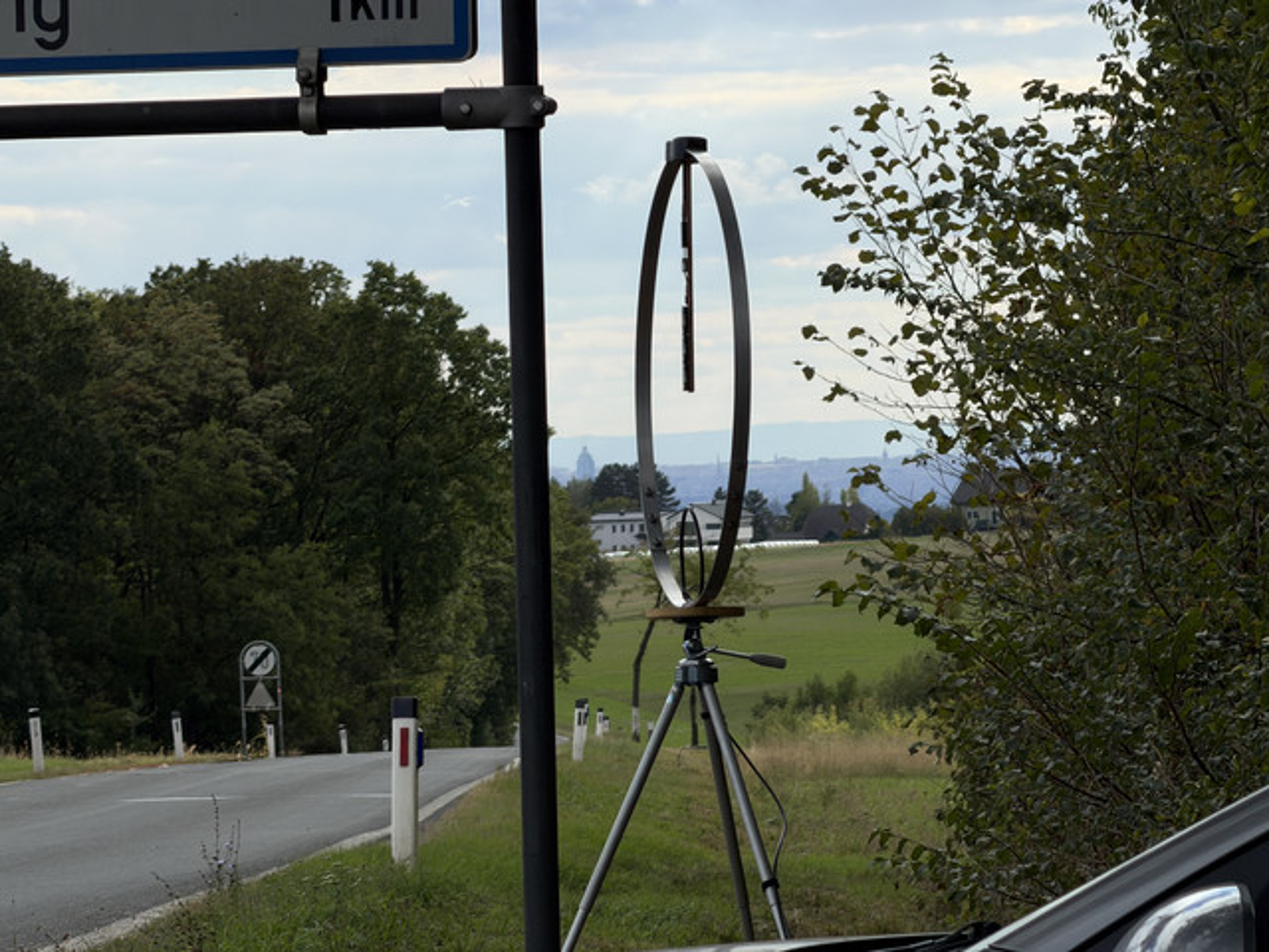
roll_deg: +2.9
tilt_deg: -1.2
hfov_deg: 9.9
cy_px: 476
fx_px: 7332
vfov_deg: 7.4
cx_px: 634
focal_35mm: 200
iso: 16
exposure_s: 1/975
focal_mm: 16.89
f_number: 2.8
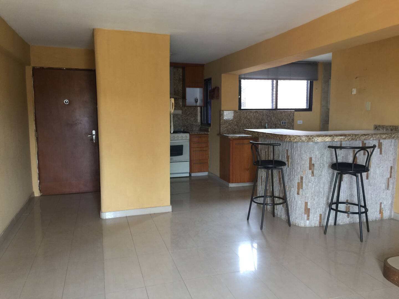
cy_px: 150
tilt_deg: -6.2
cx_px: 200
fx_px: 334
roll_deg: -1.8
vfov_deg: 48.2
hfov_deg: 61.7
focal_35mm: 29
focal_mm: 4.15
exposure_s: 1/15
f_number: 2.2
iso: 64
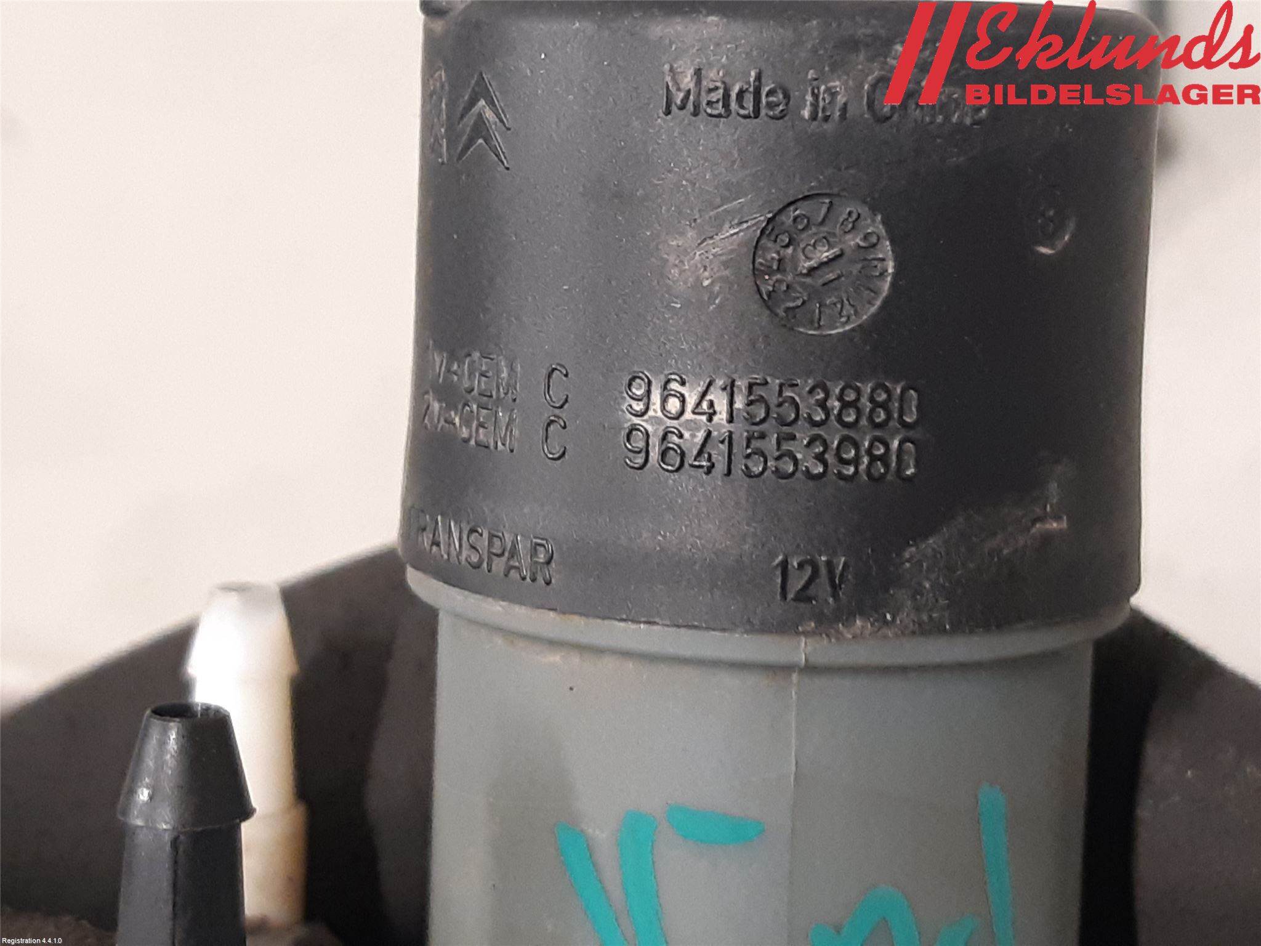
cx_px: 630
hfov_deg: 67.3
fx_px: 947
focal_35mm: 26
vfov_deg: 53.1
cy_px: 473
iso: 200
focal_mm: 3.93
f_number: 1.7
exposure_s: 1/33
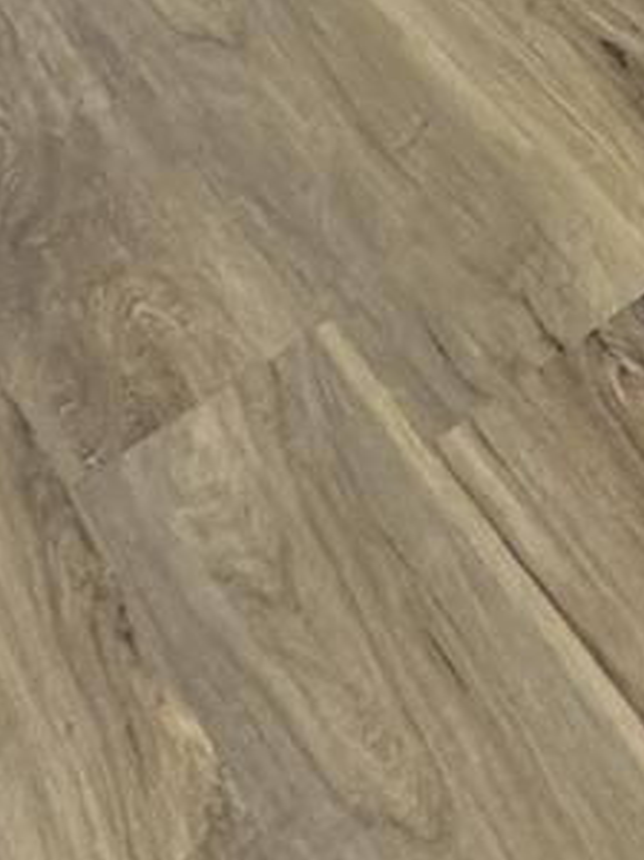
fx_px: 2234
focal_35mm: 90
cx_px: 1440
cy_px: -978
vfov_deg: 15.8
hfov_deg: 13.2
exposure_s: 1/100
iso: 125
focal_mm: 2.22
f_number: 2.2
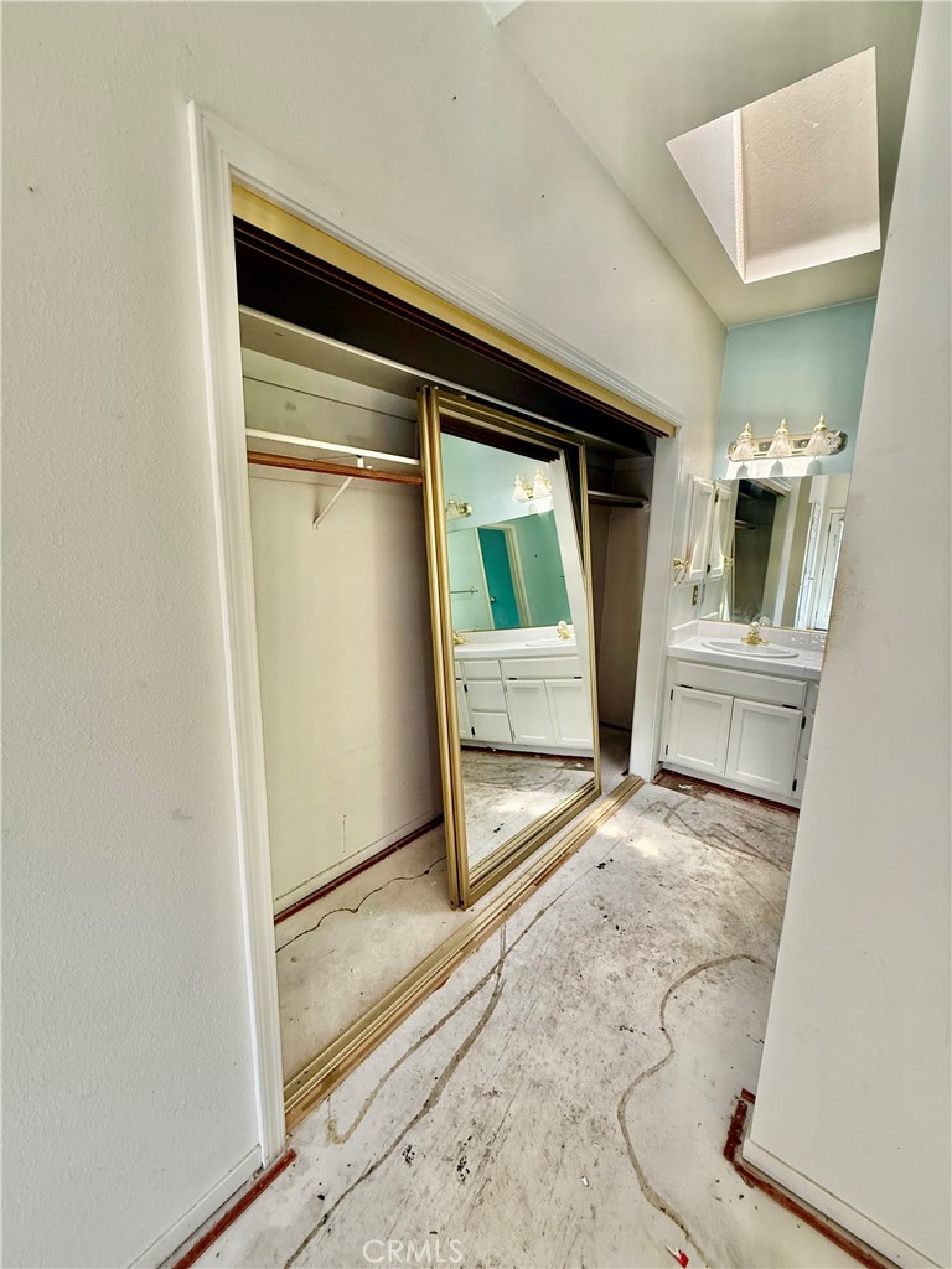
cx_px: 476
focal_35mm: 14
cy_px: 634
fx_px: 513
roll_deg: -1.6
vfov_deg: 102.1
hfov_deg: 85.7
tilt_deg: -10.1
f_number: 2.2
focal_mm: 2.22
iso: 200
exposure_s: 1/60
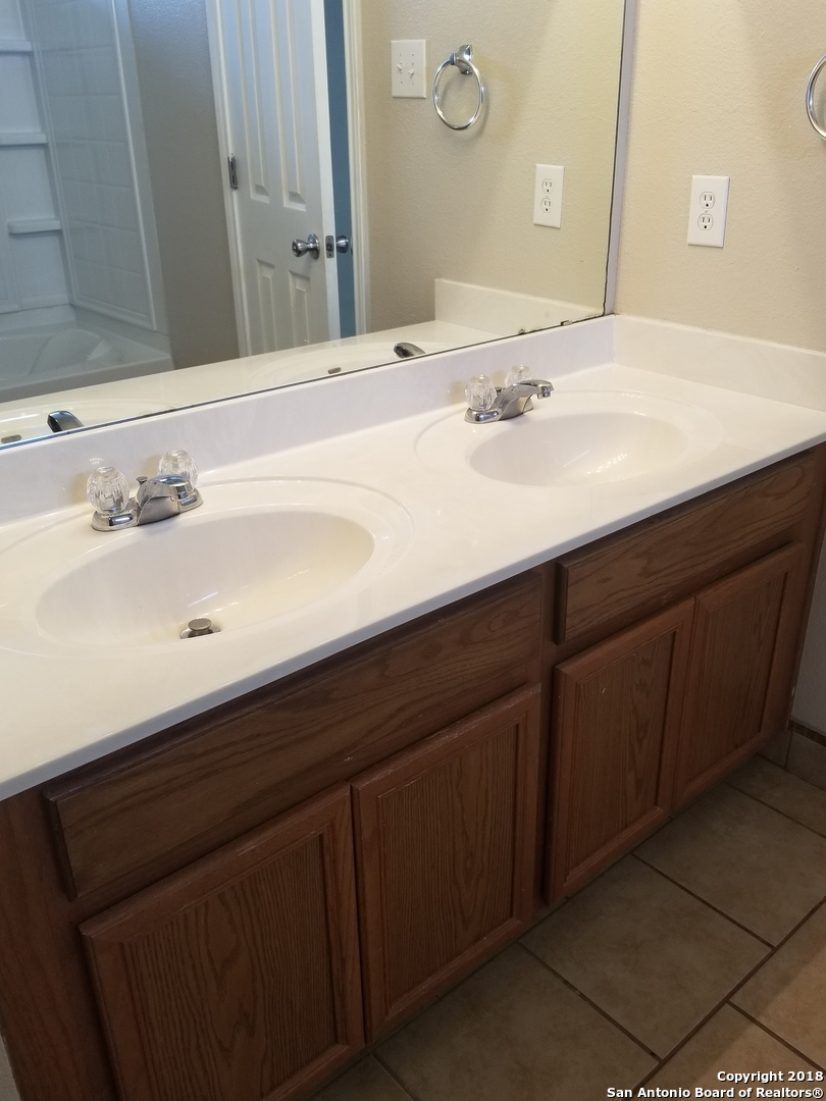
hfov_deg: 53.1
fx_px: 827
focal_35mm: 26
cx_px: 413
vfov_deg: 67.3
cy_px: 550
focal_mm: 4.25
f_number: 1.7
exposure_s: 1/60
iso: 125
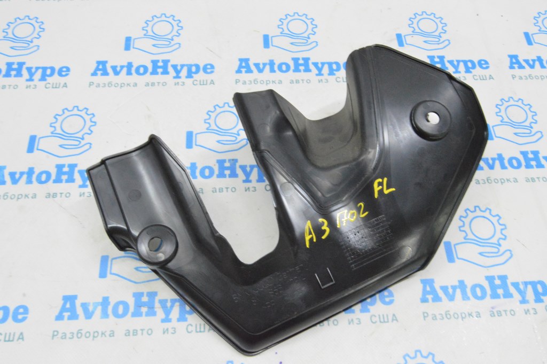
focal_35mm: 33
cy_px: 182
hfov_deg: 57.3
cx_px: 274
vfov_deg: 39.9
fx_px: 501
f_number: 20
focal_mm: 22
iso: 6400
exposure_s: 1/15
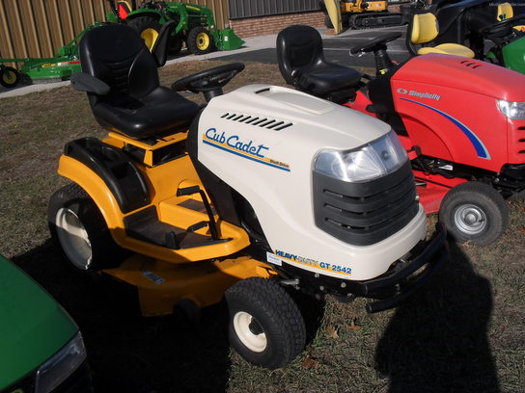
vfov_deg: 40.7
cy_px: 196
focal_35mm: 35
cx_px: 262
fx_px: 531
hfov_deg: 52.6
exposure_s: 1/350
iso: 100
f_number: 8.4
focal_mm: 6.3
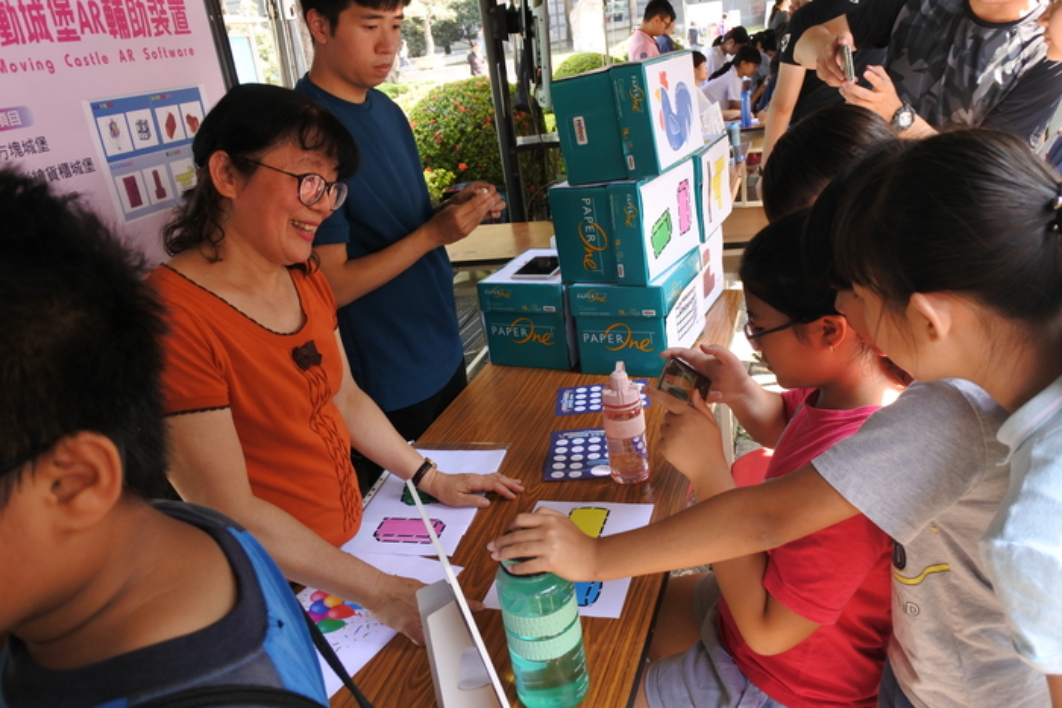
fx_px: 797
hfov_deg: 67.4
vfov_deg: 47.9
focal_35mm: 27
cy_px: 354
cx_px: 531
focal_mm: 10
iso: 400
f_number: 3.5
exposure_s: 1/160
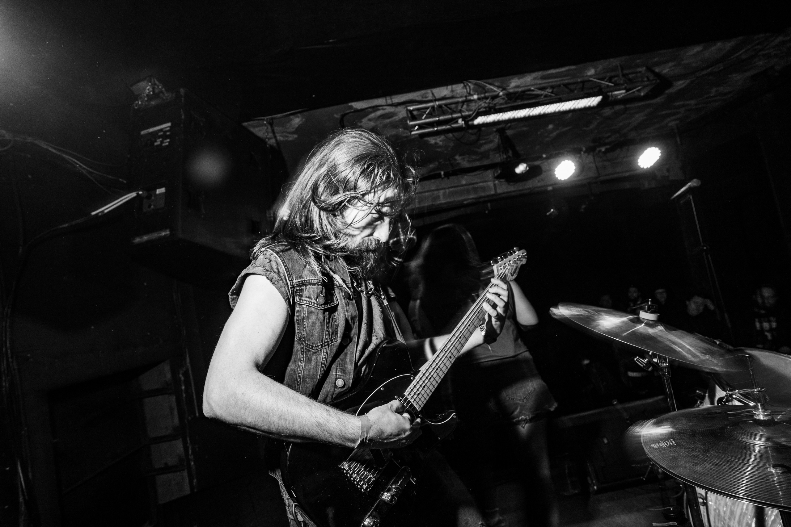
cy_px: 264
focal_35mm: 18
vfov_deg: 67.4
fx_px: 395
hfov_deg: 90.0
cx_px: 396
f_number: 5
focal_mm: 18
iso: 500
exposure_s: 1/20
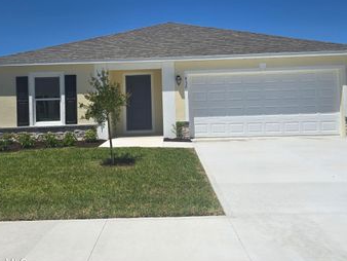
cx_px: 161
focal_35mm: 34
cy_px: 88
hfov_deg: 53.9
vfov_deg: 41.3
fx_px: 341
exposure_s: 1/1695
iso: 12
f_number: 1.7
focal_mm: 6.3
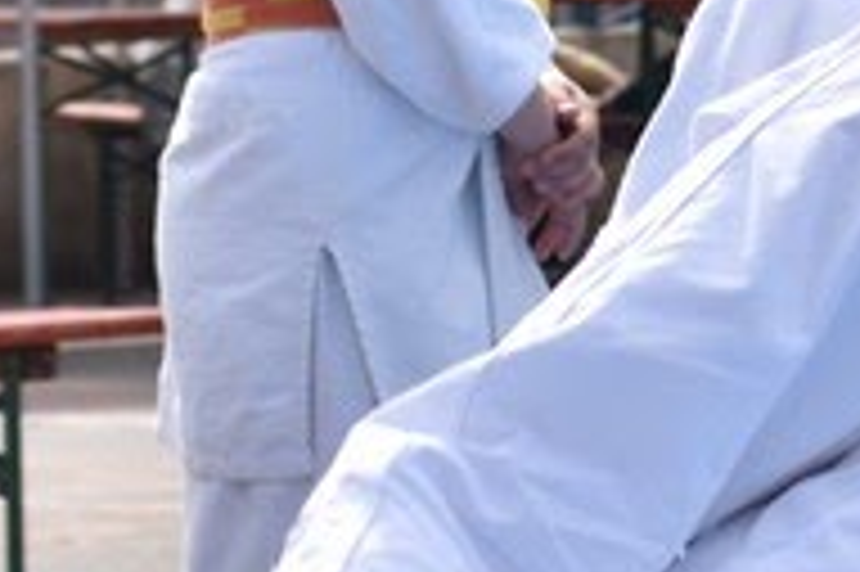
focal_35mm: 402
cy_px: 385
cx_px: 1526
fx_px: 9595
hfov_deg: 5.1
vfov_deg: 3.4
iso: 100
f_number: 5
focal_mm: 50
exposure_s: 1/500
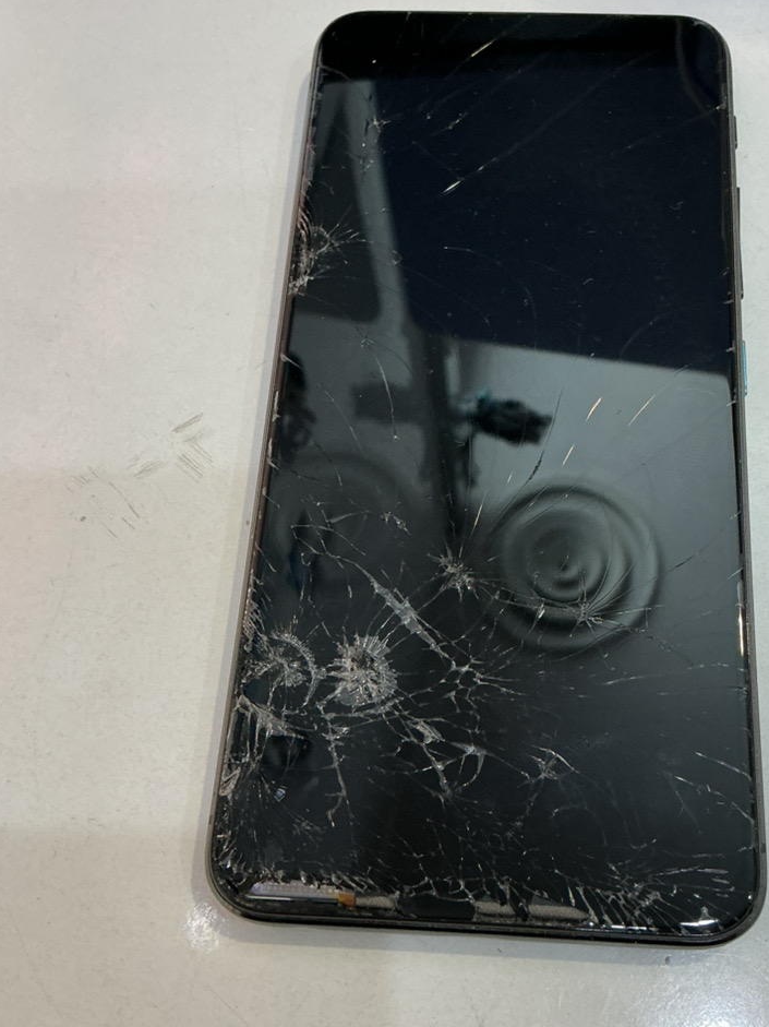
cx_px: 467
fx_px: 1097
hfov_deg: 38.5
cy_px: 529
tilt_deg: -67.7
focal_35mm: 37
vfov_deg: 50.1
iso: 64
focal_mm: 3
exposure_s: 1/100
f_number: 1.8
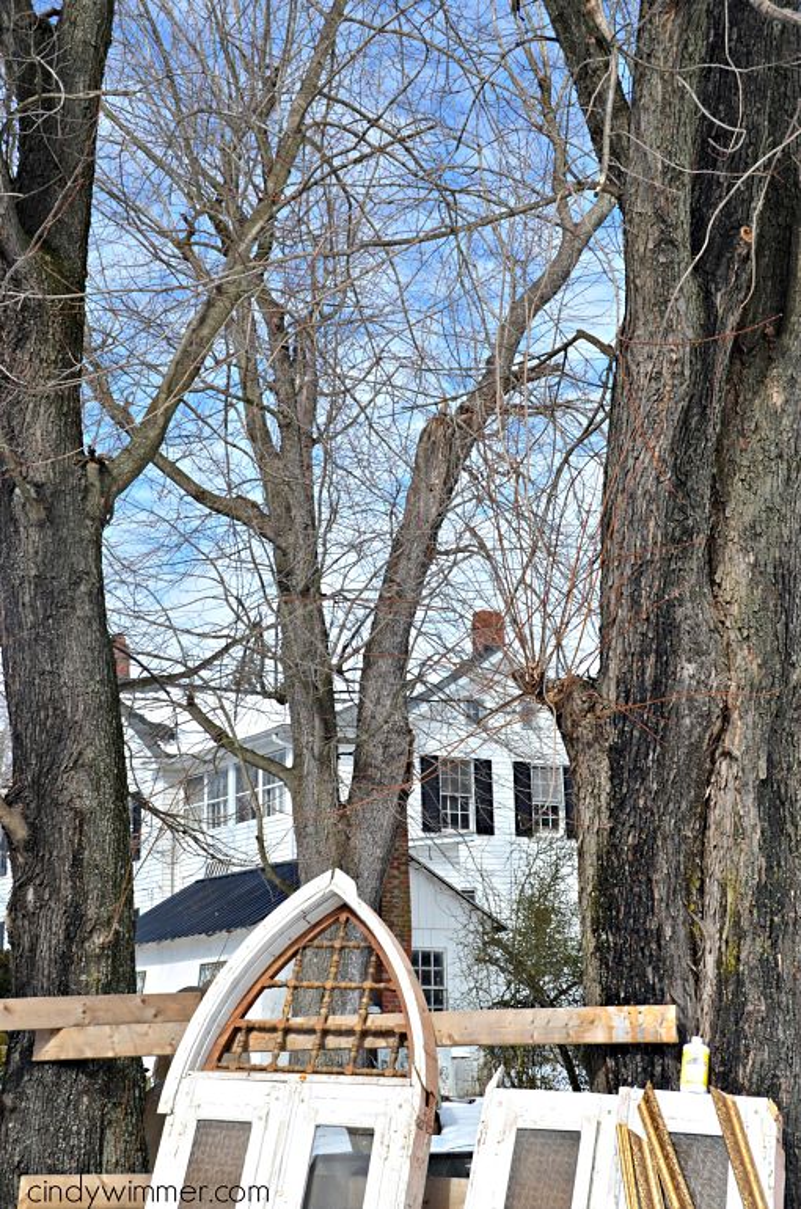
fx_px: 1609
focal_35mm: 48
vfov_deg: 41.2
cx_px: 400
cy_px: 604
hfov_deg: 28.0
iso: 100
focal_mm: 32
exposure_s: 1/250
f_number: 8
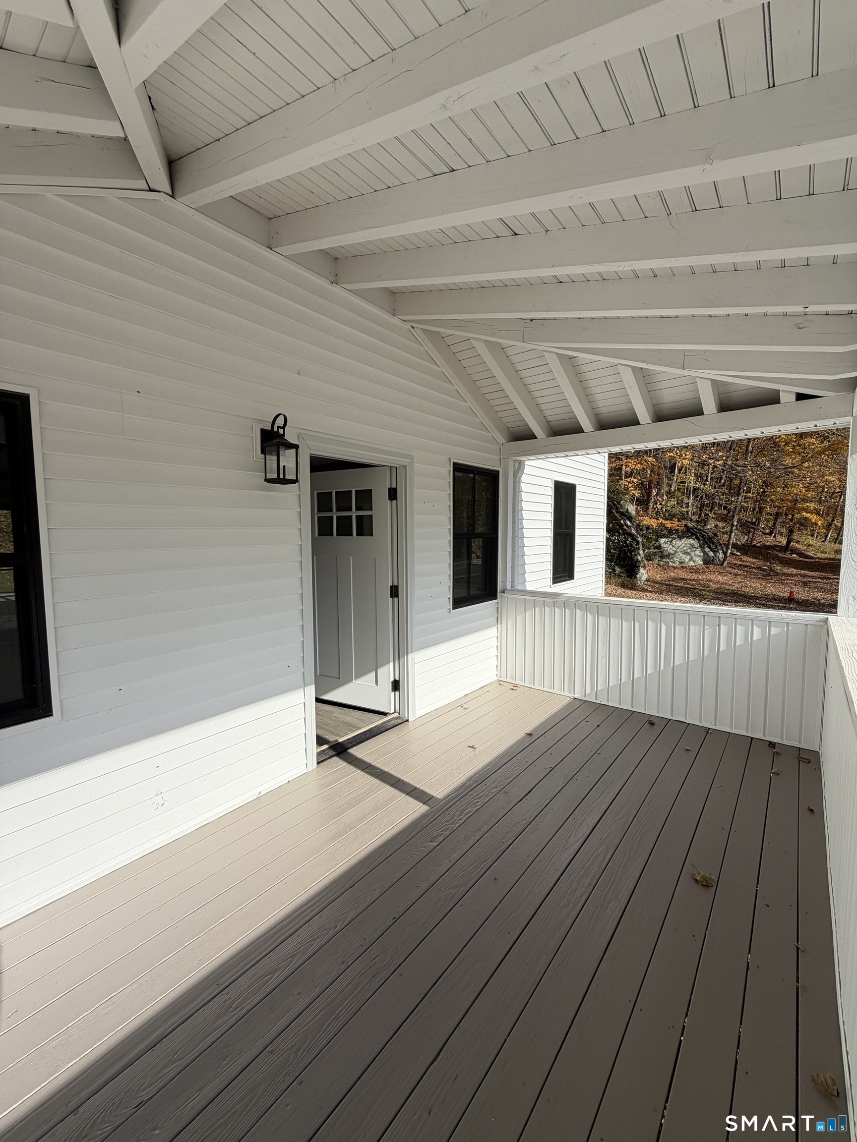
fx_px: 462
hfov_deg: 85.7
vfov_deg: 102.1
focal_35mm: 14
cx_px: 428
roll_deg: +0.0
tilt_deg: -4.7
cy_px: 571
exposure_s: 1/1125
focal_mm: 2.22
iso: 25
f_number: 2.2
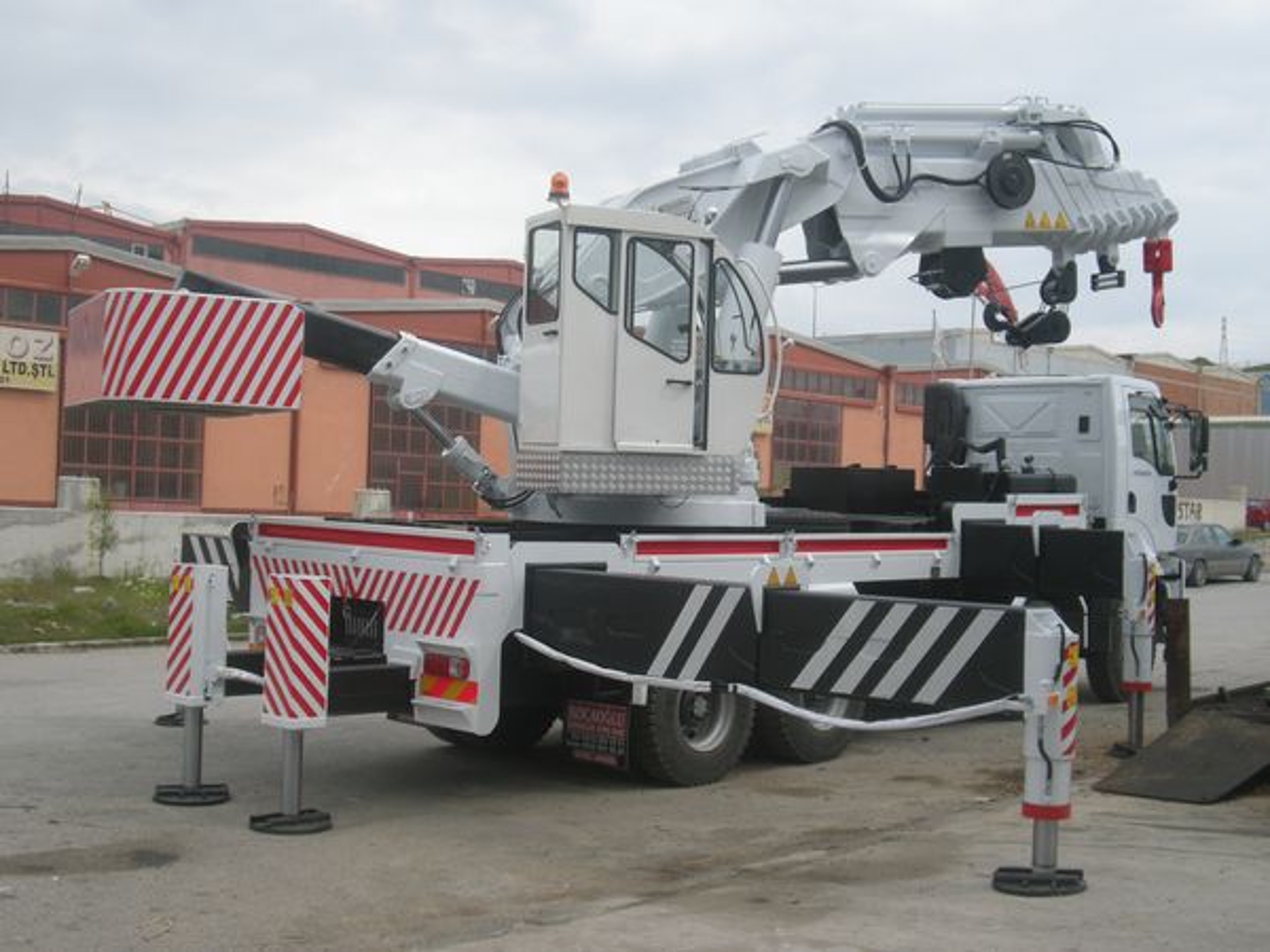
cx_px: 635
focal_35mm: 45
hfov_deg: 42.1
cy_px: 476
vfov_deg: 32.2
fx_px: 1651
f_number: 3.1
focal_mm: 9.6
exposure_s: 1/797
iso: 64
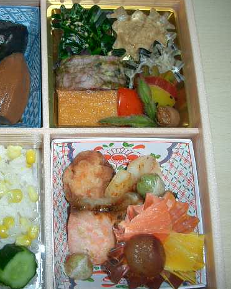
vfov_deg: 39.5
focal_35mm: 47
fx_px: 402
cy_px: 143
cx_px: 51
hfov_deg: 31.4
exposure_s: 1/40
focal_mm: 5.8
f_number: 2.6
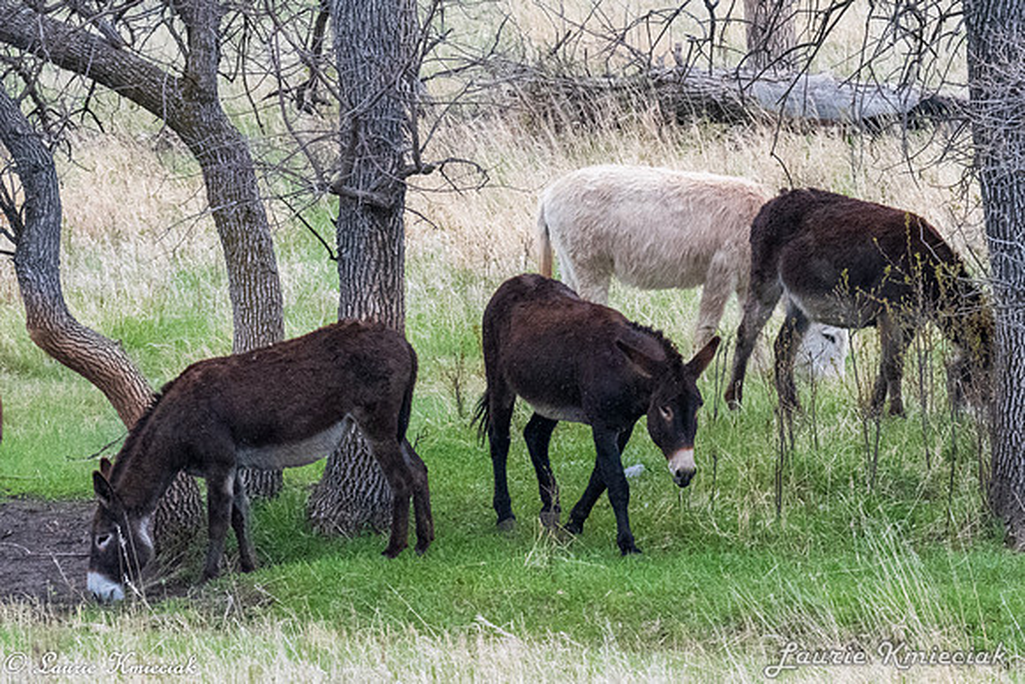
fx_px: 29174
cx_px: 626
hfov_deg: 2.0
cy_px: 448
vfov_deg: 1.3
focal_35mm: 1024
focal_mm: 500
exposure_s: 1/2000
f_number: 11
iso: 5000
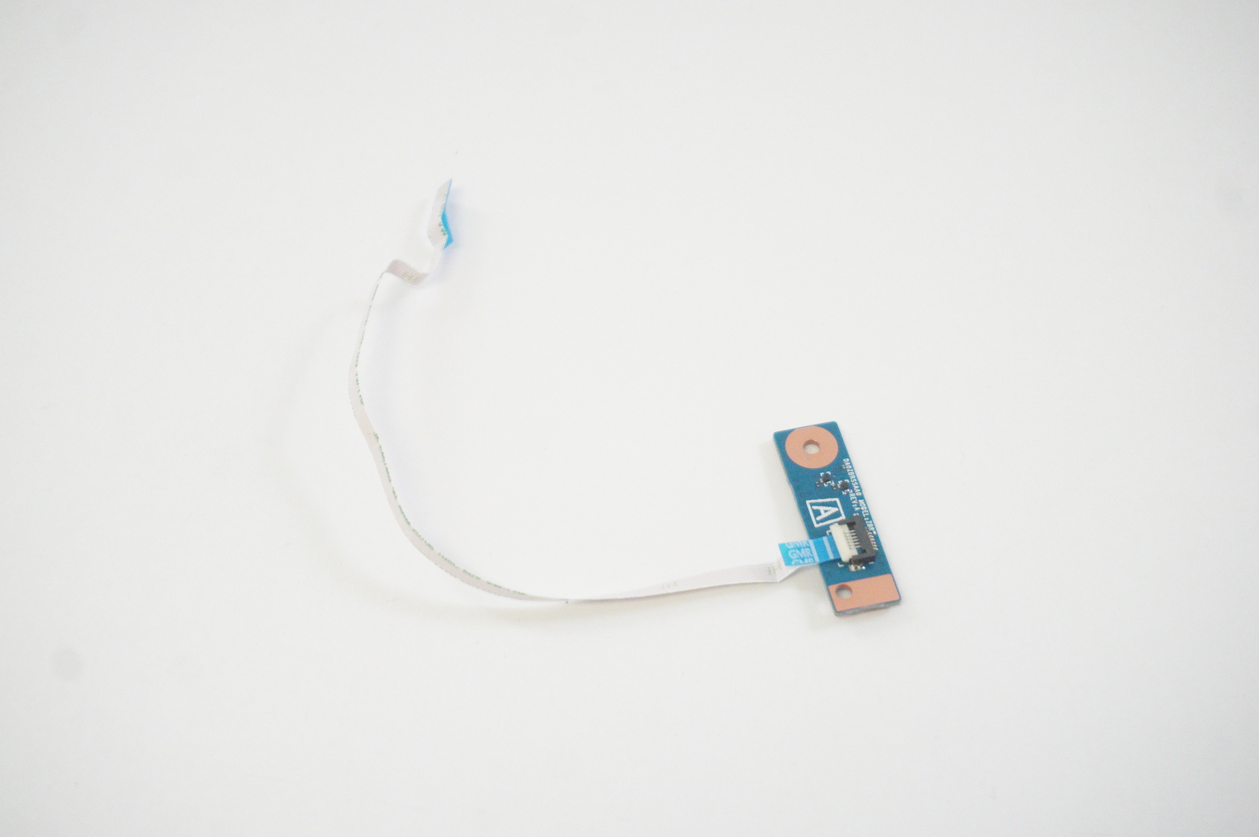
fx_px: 2620
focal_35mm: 75
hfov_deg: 27.0
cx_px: 630
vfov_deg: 18.1
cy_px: 418
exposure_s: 1/250
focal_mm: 50
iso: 5000
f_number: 5.6
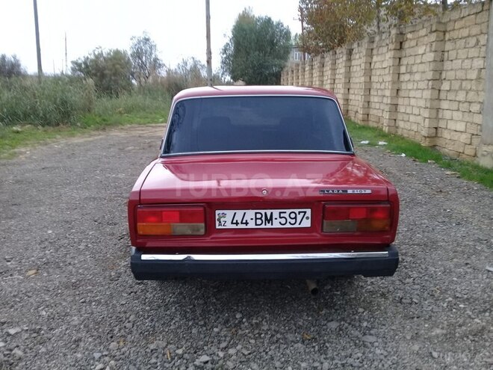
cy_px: 185
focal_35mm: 31
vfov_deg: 45.4
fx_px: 442
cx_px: 246
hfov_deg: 58.4
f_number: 2.2
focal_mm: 3.3
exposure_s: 1/33
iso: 64
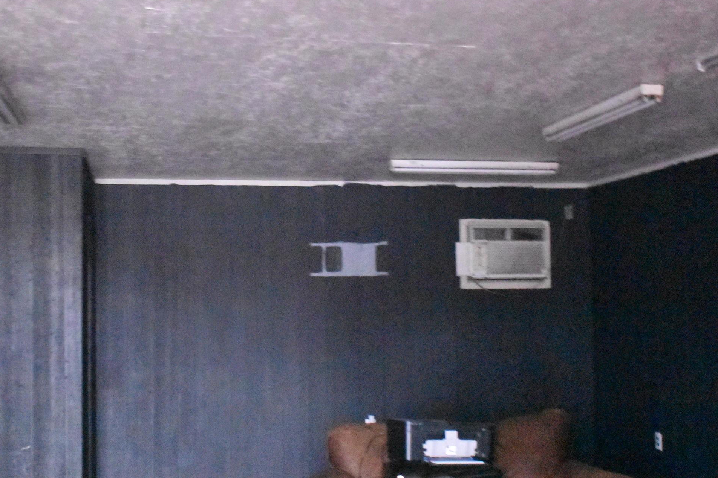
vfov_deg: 26.6
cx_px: 388
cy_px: 260
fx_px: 1013
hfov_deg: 39.0
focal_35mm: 51
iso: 25600
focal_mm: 21
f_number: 3.8
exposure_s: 1/13
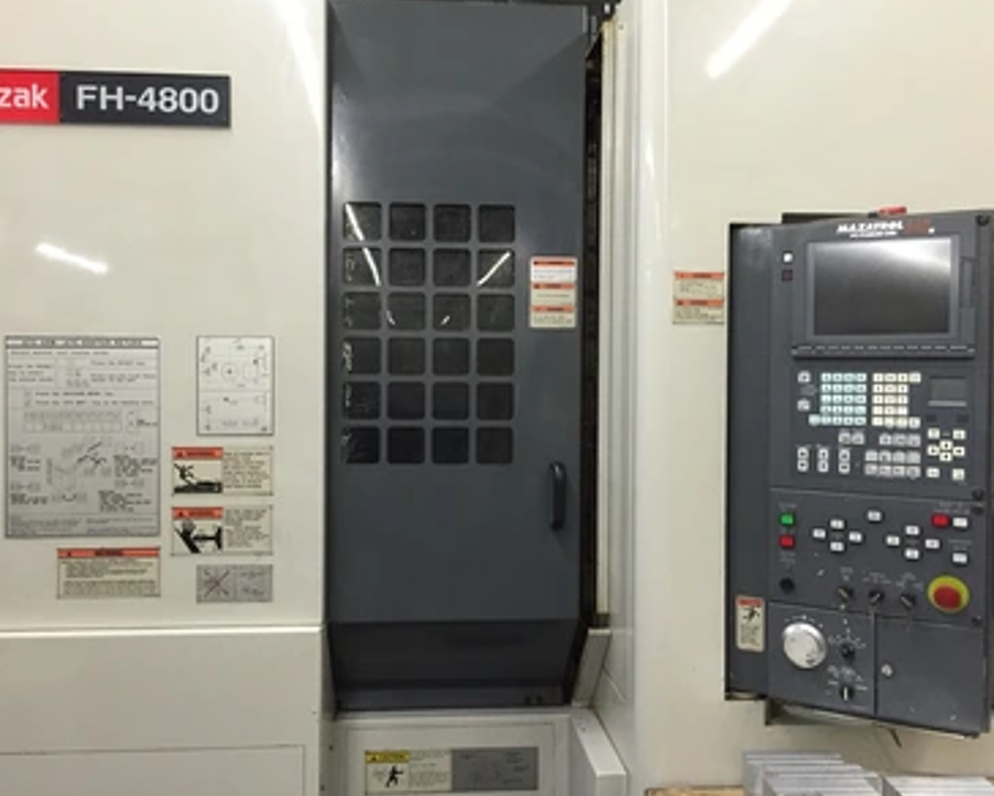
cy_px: 393
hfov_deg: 57.2
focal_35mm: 31
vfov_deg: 47.1
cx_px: 479
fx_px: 912
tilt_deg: -1.1
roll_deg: -0.4
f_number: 2.2
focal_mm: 4.15
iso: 200
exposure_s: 1/30
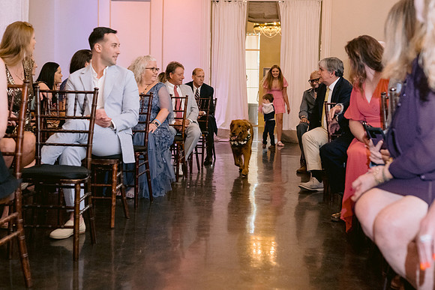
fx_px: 642
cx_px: 213
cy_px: 145
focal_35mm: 53
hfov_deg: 37.4
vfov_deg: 25.5
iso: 1600
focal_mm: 35
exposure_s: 1/160
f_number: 2.8
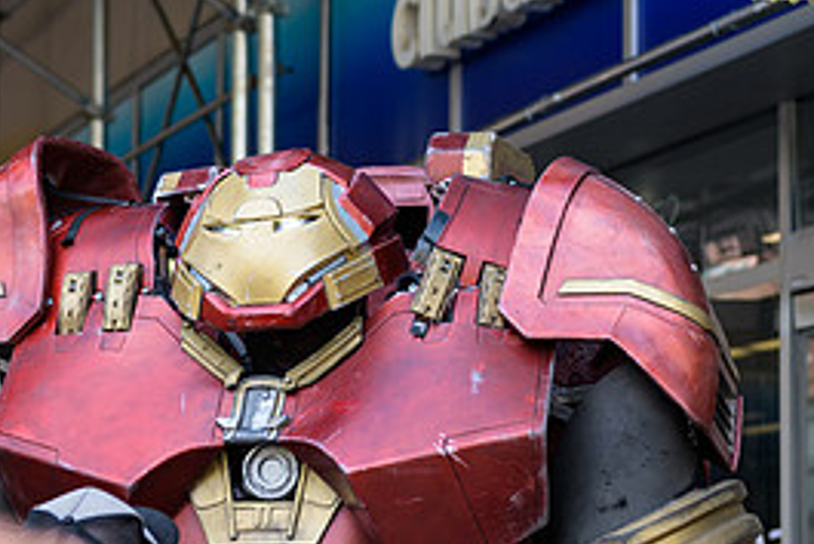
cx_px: 307
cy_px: 275
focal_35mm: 127
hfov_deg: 16.1
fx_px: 2873
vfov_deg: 10.8
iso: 200
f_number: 3.2
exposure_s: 1/250
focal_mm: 58
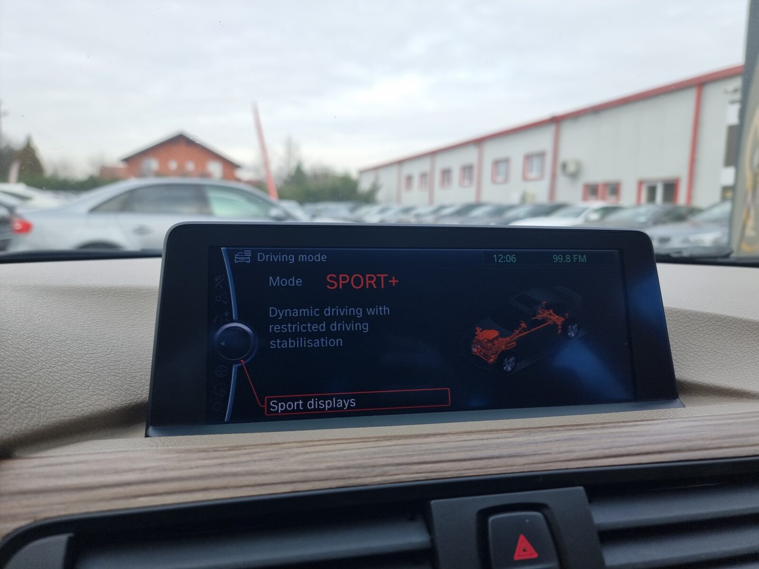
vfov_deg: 56.8
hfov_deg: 71.6
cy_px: 284
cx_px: 380
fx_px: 526
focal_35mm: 24
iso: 50
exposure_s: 1/220
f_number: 1.8
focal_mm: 6.7
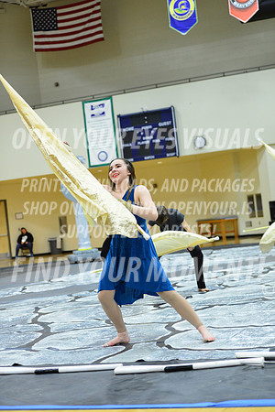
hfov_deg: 19.5
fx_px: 802
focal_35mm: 70
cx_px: 138
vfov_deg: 28.8
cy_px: 206
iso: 4000
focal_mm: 70
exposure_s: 1/320
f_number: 2.8
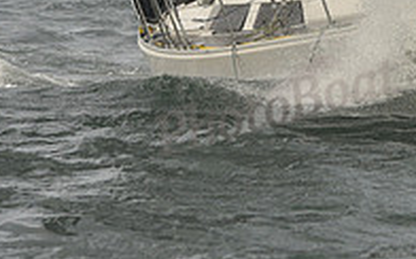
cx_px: 567
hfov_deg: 5.1
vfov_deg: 3.2
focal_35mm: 408
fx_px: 4620
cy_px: -39
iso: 400
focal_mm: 135
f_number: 8
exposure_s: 1/1000
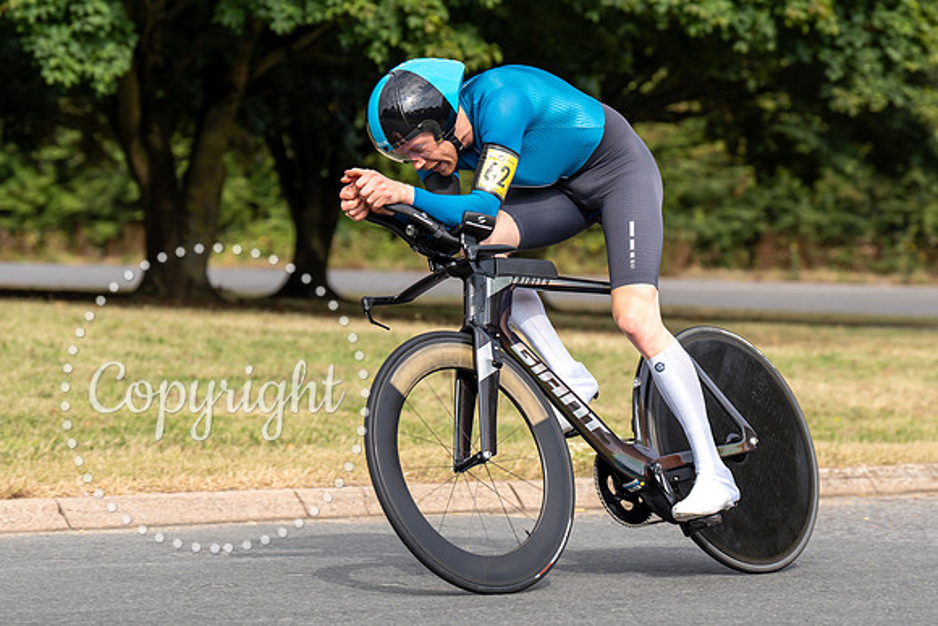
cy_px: 255
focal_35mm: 159
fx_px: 4155
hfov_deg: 12.9
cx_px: 610
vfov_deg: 8.6
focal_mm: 111
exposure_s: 1/1000
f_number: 4
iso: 125
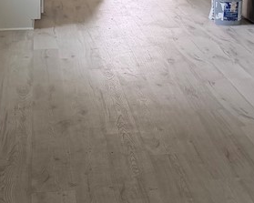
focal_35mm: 86
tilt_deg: -3.8
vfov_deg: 16.7
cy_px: -74
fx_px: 646
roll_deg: -0.6
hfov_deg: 22.1
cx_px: 179
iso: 200
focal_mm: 6.76
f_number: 1.78
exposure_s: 1/215
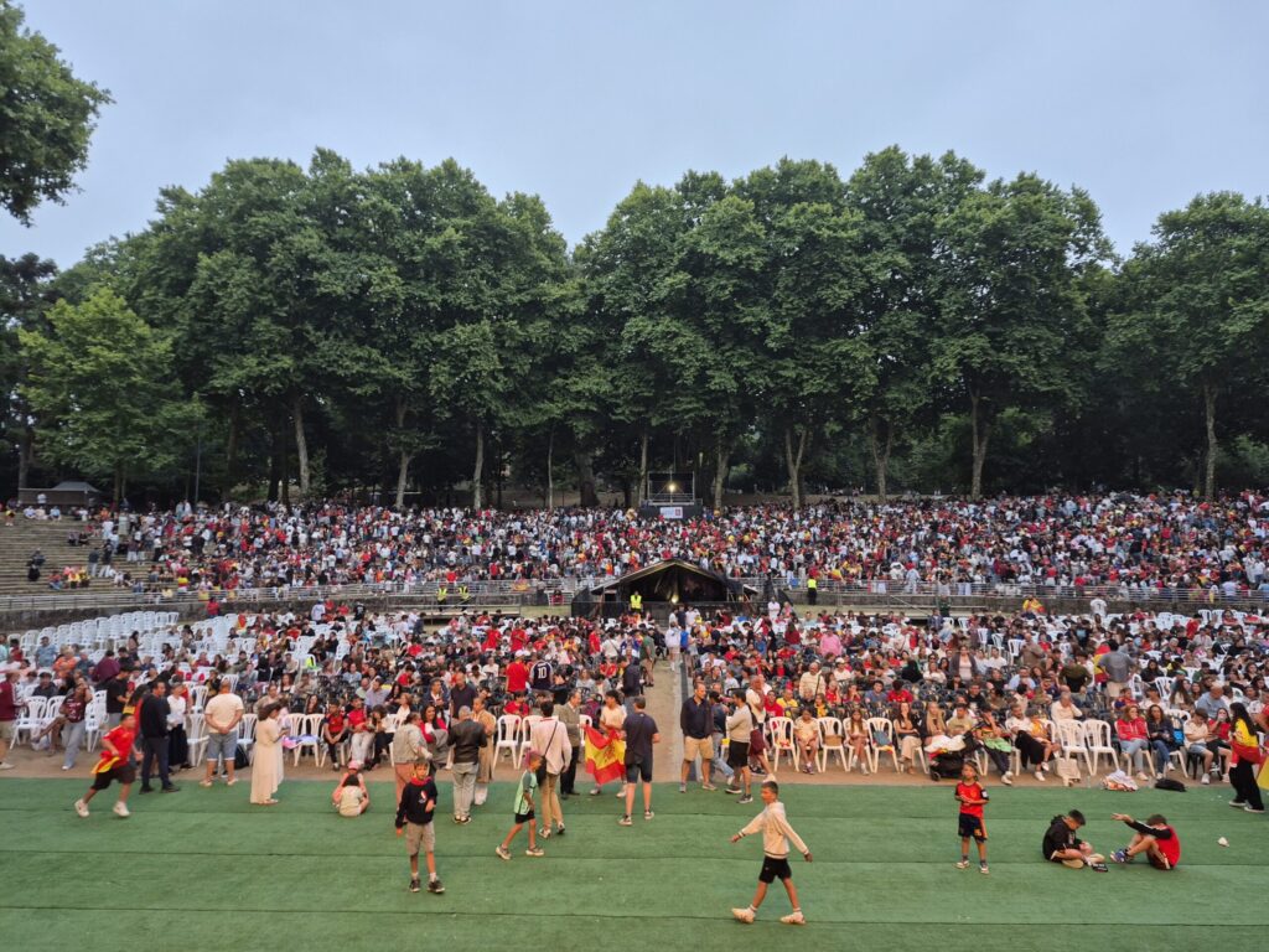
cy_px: 476
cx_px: 634
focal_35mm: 23
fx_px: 843
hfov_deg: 73.9
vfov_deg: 58.9
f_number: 1.8
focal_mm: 5.4
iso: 160
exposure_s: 1/100
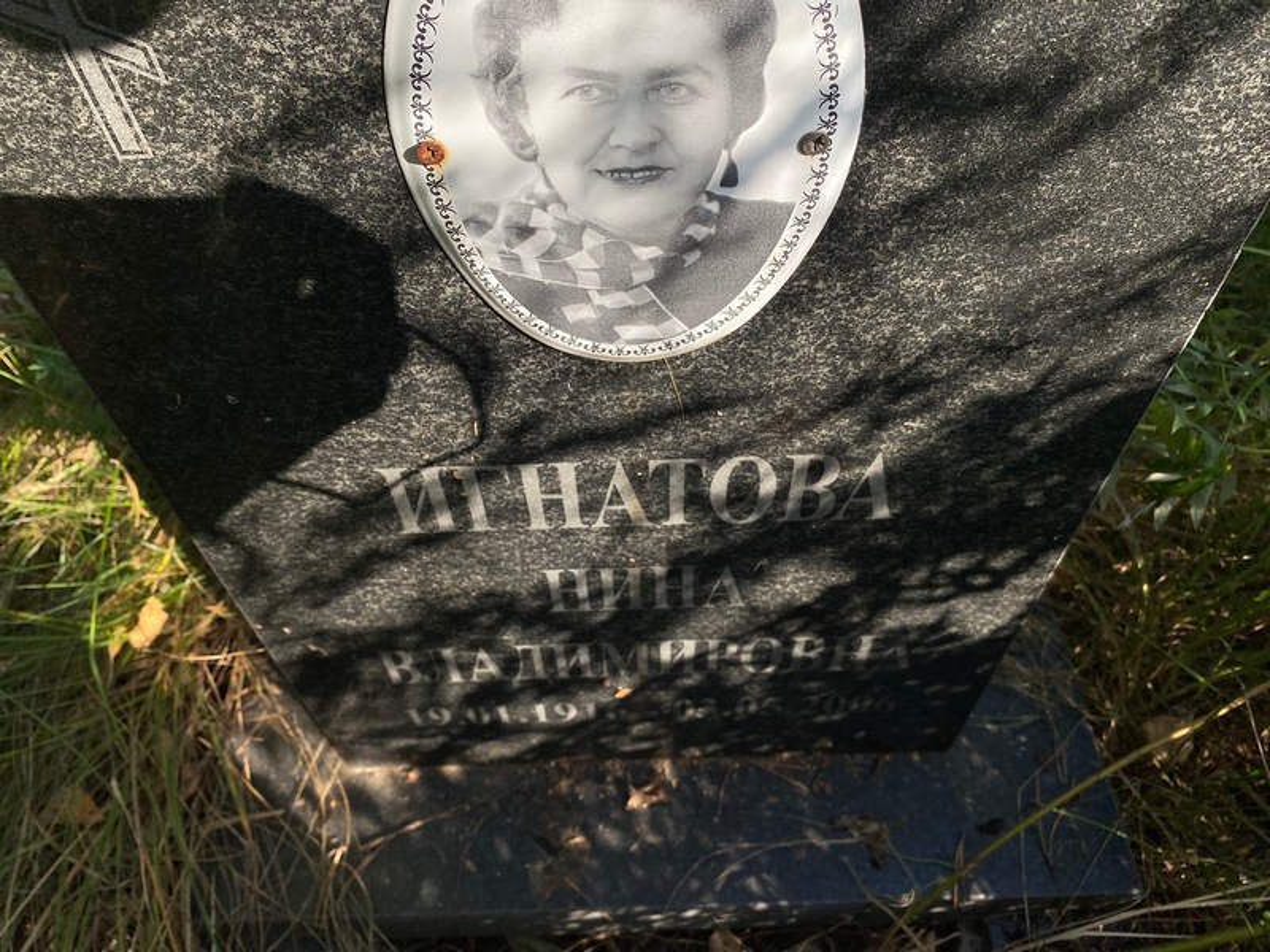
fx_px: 954
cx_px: 635
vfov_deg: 53.1
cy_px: 476
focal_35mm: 26
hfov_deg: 67.3
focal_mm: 4.25
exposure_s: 1/2463
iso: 32
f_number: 1.8
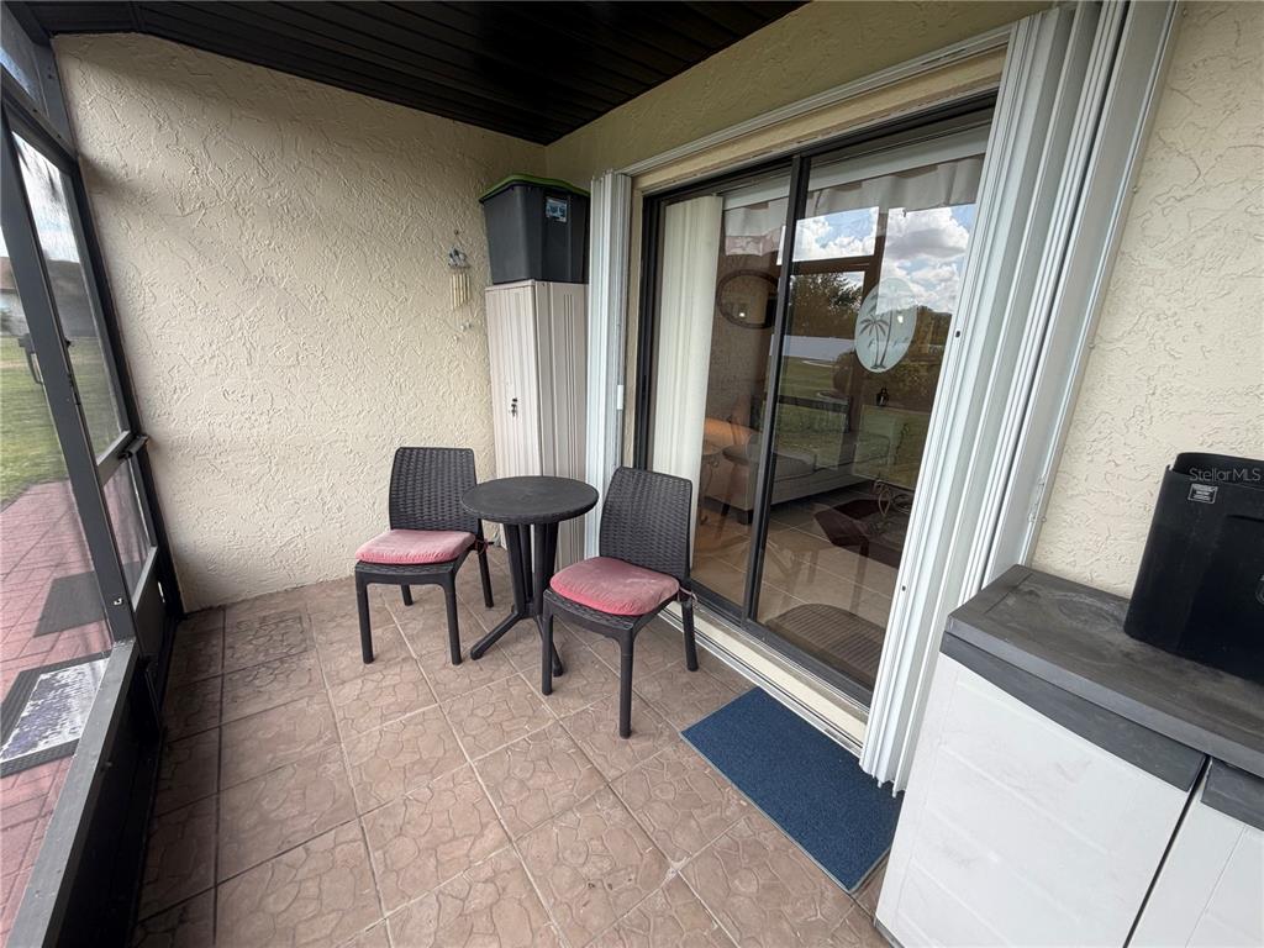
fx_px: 511
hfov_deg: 102.1
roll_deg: -2.2
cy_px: 474
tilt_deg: -15.5
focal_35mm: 14
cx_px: 632
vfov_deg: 85.7
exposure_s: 1/121
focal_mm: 2.22
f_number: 2.2
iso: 40
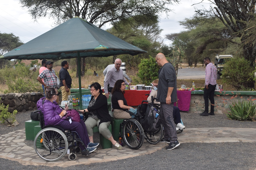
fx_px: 341
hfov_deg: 41.1
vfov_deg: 28.1
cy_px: 85
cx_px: 128
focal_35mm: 48
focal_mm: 32
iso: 220
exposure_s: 1/250
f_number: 8
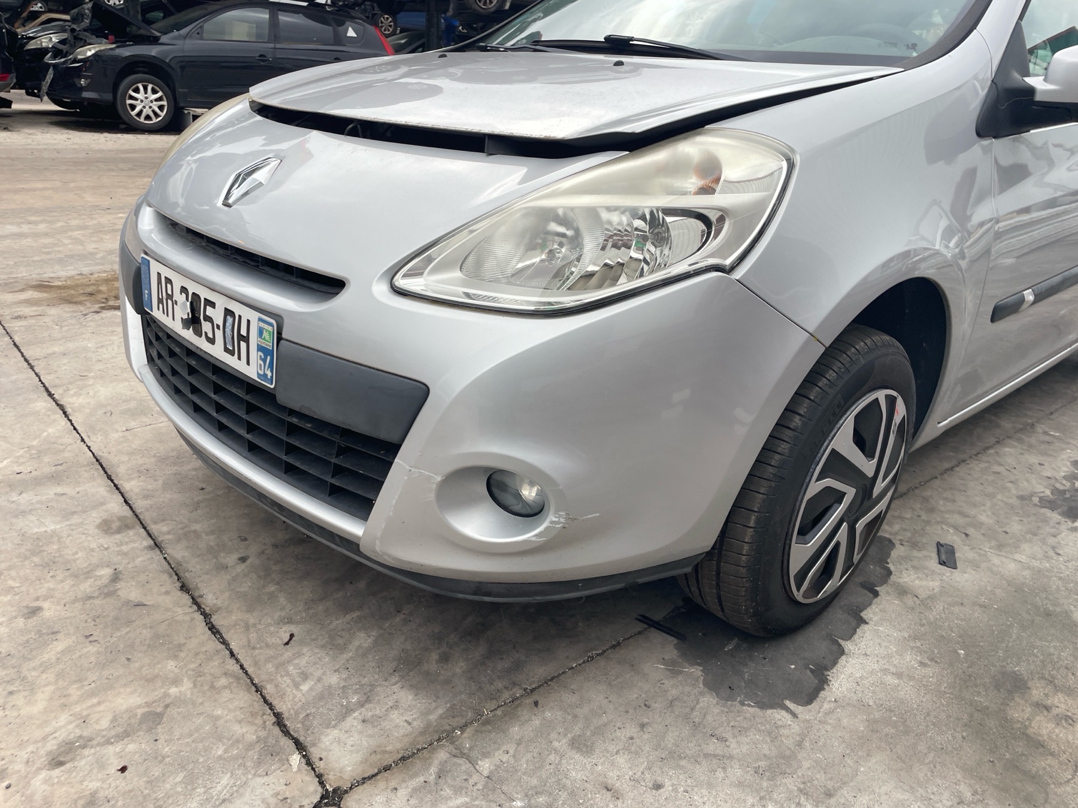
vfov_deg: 53.1
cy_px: 404
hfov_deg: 67.3
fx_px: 810
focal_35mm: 26
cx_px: 539
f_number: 1.6
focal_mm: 4.2
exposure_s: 1/432
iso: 32
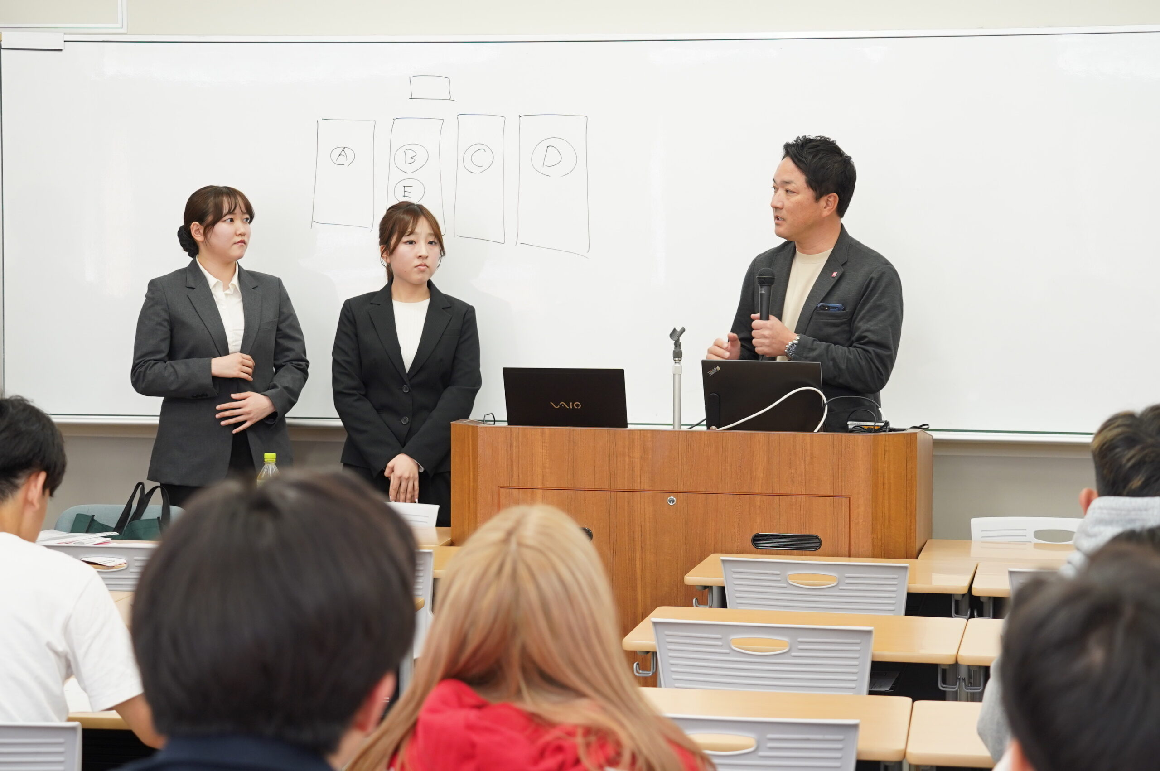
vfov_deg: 17.5
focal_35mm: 78
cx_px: 580
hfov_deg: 26.0
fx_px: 2511
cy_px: 386
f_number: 4
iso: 400
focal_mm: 52
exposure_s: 1/80
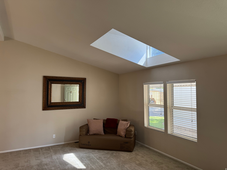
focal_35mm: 24
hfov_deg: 71.6
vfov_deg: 56.8
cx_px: 114
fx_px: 157
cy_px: 85
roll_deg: +0.7
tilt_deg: +1.9
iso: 125
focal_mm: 6.76
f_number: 1.78
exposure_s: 1/60
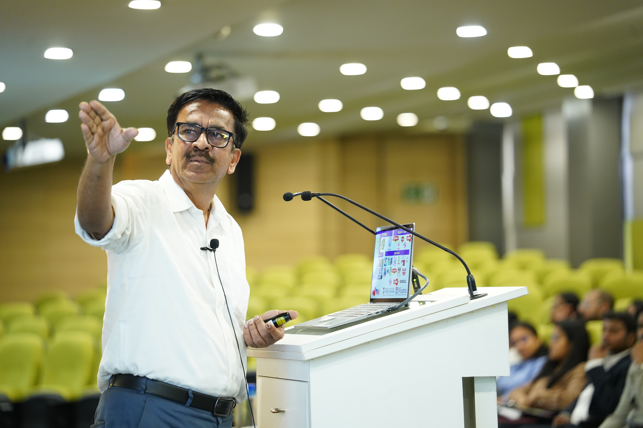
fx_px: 2250
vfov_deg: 10.9
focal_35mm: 126
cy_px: 214
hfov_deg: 16.3
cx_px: 322
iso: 3200
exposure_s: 1/160
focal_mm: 126
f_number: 2.8
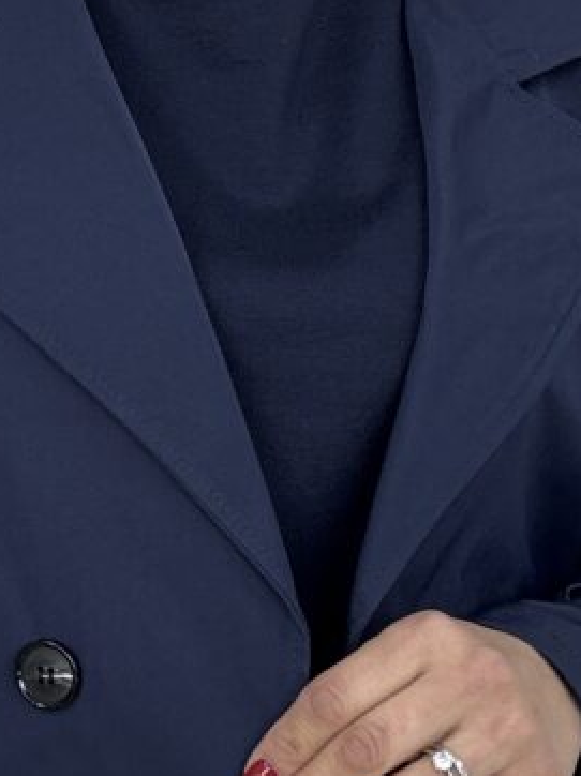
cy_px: 616
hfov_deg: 16.5
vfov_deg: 21.8
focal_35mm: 89
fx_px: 1994
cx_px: 113
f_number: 1.9
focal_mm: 2.69
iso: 64
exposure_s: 1/100
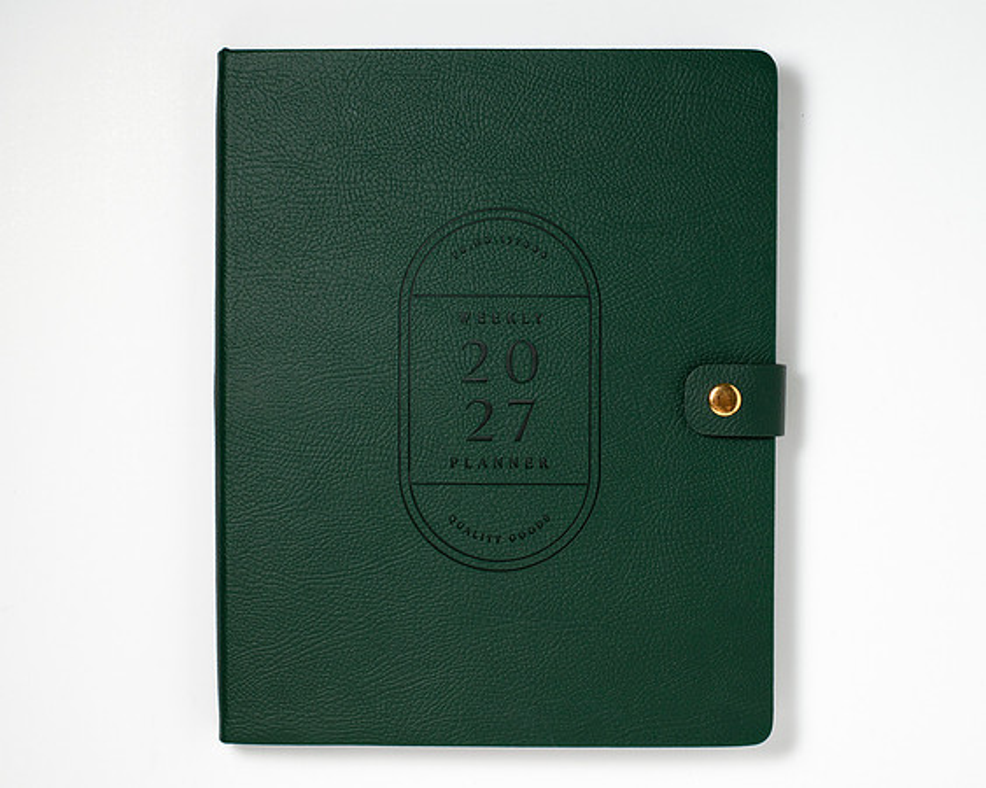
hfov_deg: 28.6
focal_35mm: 66
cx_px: 553
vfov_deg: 23.0
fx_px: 1936
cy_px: 397
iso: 200
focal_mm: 50
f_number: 10
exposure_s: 1/200
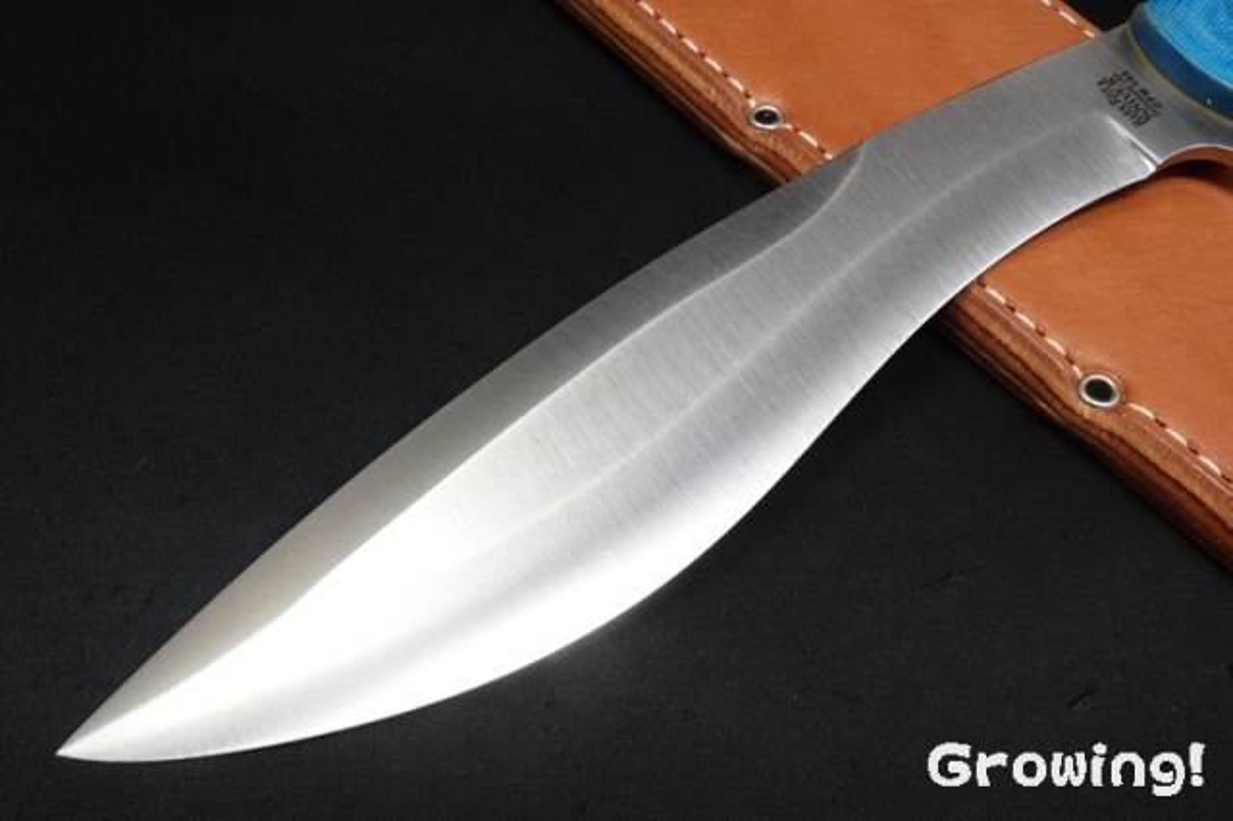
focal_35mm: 34
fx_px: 1164
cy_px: 410
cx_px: 616
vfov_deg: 38.8
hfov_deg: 55.8
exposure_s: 1/40
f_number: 11
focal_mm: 12.76
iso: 1250
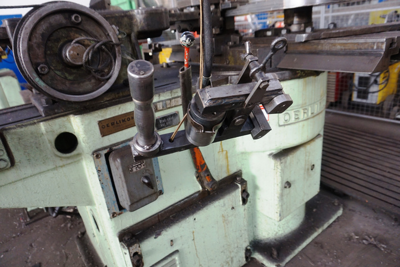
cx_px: 200
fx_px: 267
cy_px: 134
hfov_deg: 73.8
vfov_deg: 53.1
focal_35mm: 24
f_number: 4
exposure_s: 1/60
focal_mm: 16
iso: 800
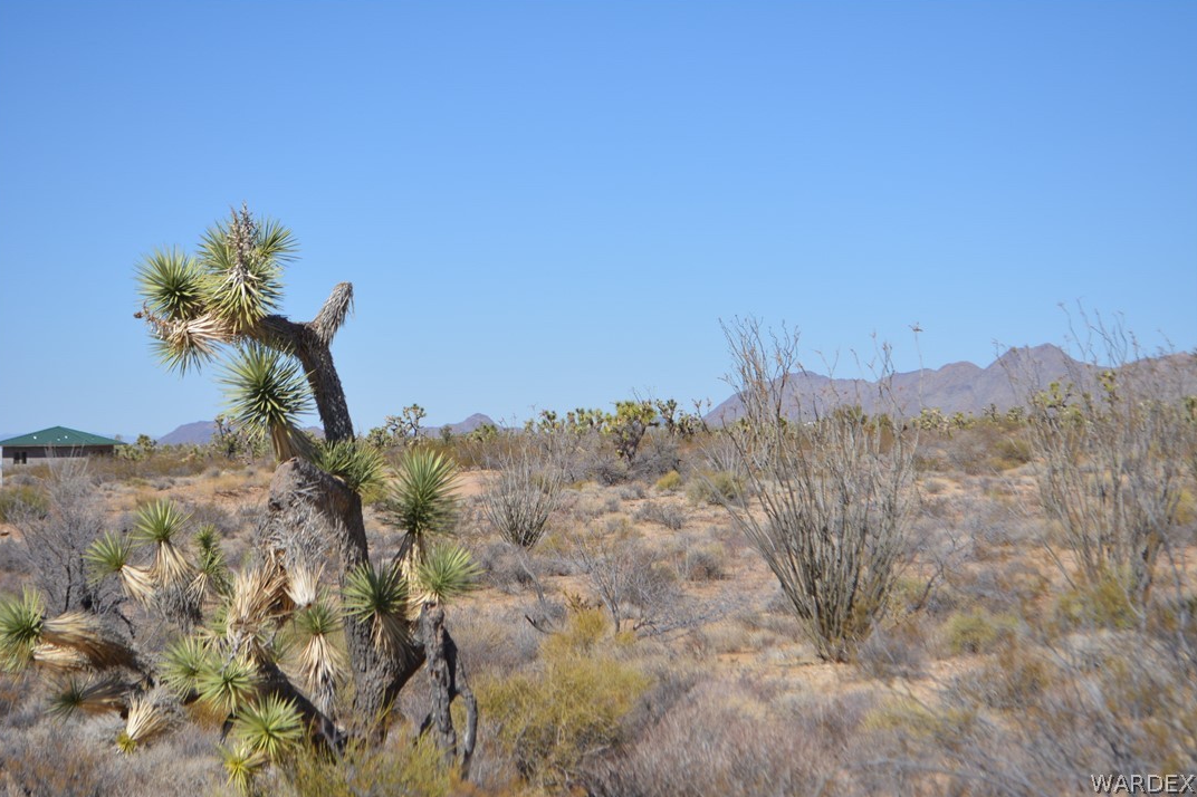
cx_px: 595
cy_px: 397
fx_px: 2776
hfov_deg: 24.3
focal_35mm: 84
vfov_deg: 16.3
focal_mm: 55
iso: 400
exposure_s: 1/2000
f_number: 7.1
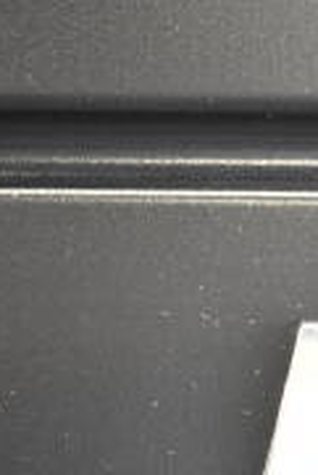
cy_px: 337
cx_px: 728
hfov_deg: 8.6
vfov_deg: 13.9
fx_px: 1940
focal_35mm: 147
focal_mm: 29
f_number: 4.2
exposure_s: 1/50
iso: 2500
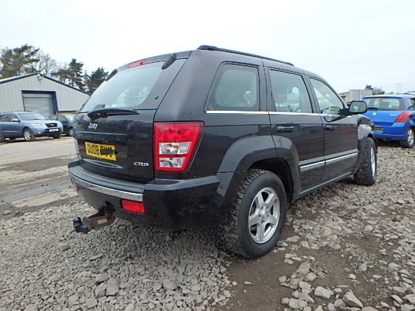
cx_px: 208
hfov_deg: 71.6
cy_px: 156
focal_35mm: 24
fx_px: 288
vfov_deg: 56.8
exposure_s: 1/400
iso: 125
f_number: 3.9
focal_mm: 4.2
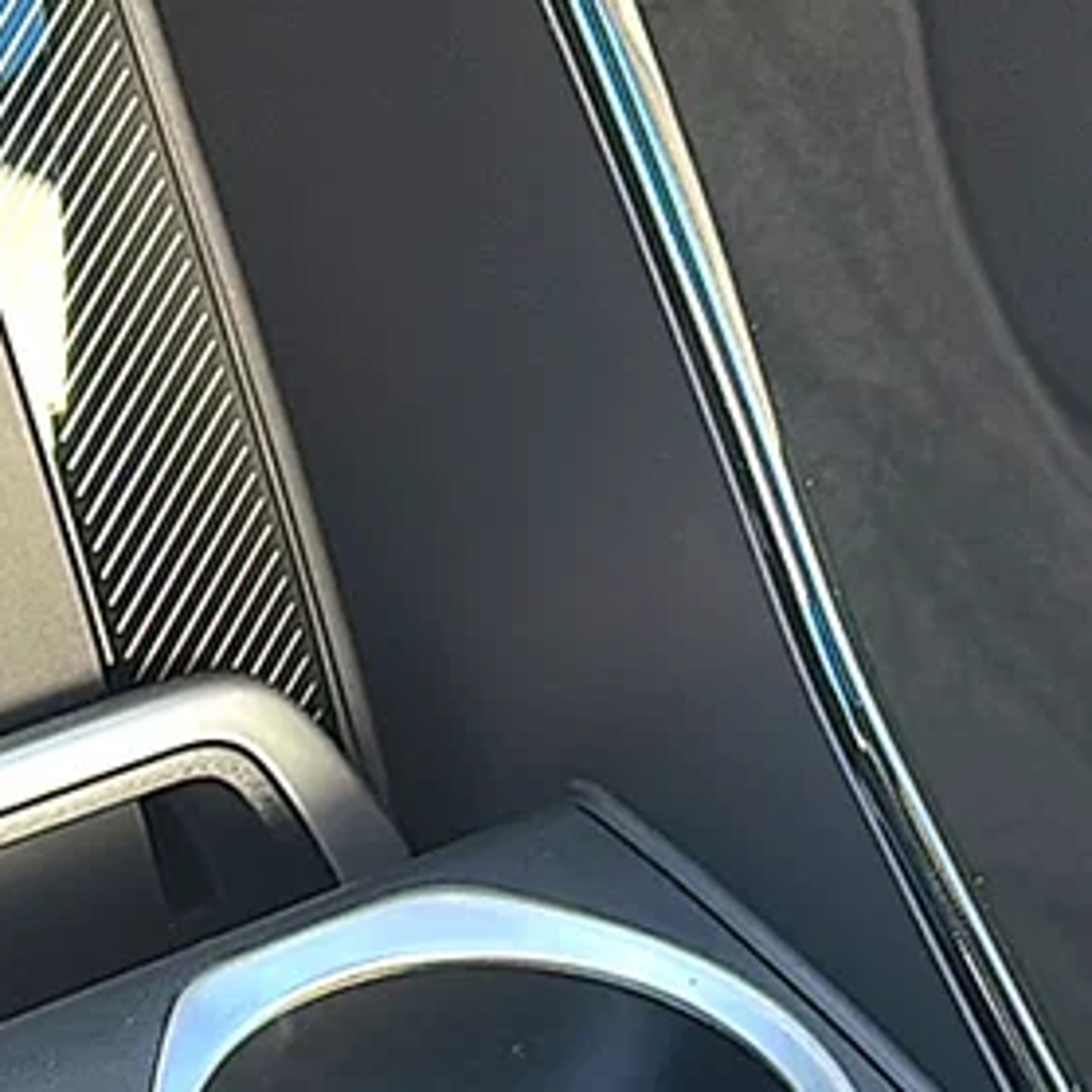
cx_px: 98
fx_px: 3248
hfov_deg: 18.7
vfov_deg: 18.9
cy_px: 836
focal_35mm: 91
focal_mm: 6.86
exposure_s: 1/92
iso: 80
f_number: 1.78
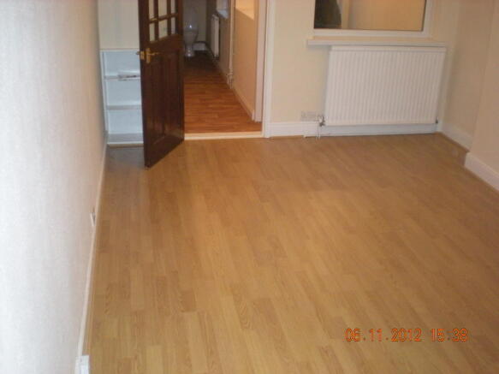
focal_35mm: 38
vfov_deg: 37.7
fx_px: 548
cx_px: 250
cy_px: 187
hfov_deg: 49.0
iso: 450
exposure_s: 1/60
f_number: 3.1
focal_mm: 6.3
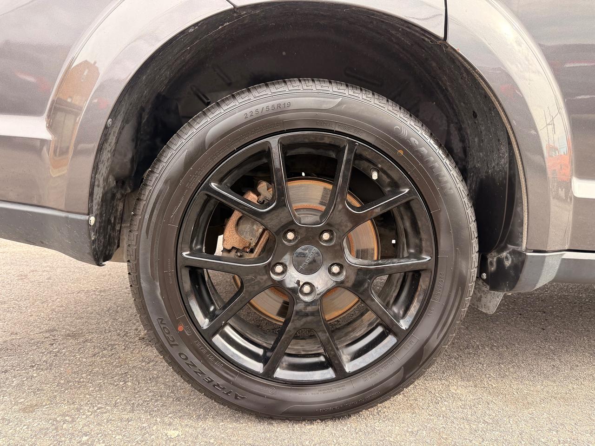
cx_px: 298
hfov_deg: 71.6
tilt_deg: -8.0
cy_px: 223
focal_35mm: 24
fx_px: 413
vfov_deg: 56.8
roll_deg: -0.2
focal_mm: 6.76
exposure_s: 1/260
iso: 100
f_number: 1.78
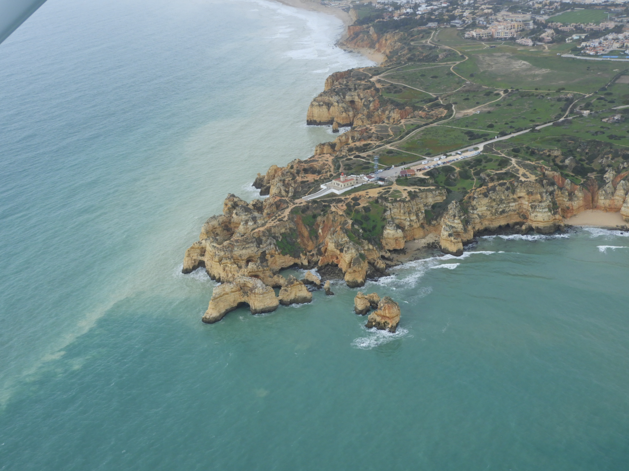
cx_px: 314
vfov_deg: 29.1
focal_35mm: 50
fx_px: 909
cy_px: 236
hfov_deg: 38.2
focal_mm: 9
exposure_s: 1/320
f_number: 4
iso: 100
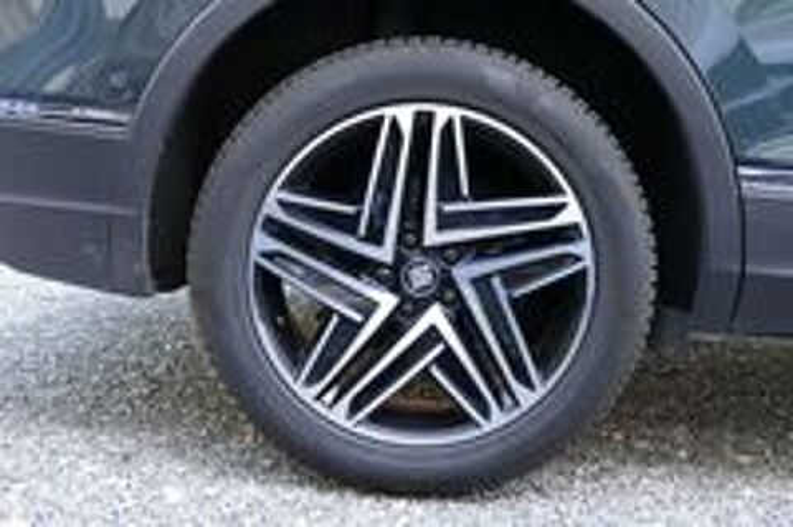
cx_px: 396
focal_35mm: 47
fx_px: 1034
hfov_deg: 42.0
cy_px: 264
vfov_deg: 28.6
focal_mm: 17
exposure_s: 1/80
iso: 250
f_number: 3.3
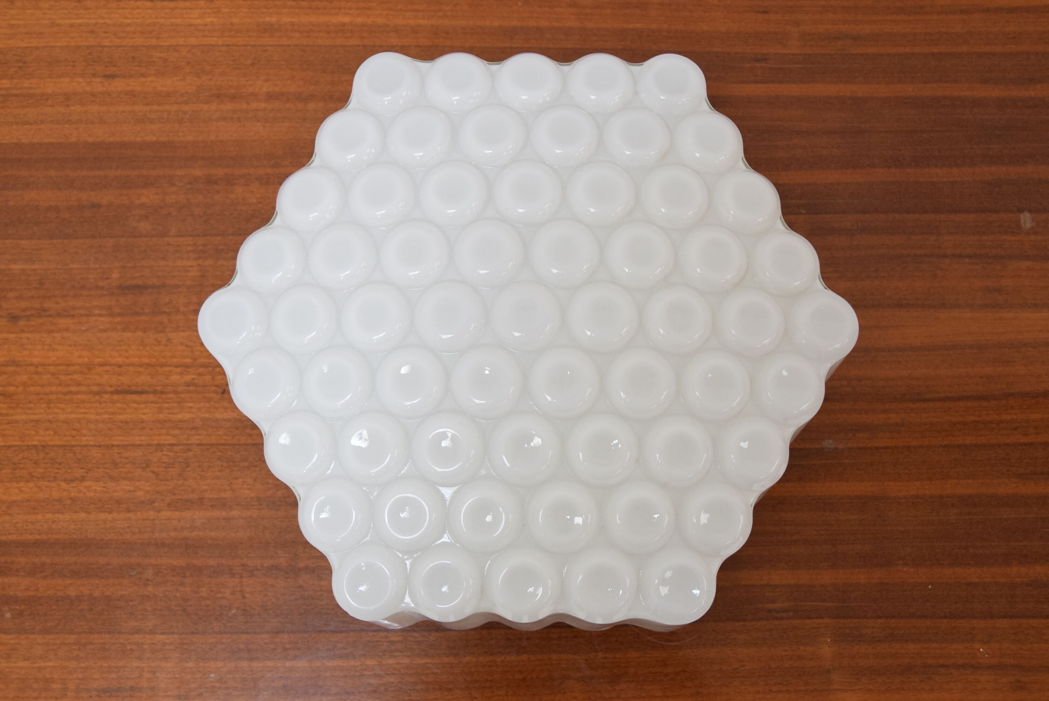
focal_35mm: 42
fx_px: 1225
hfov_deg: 46.4
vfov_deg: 31.9
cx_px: 524
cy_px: 350
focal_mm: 28
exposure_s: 1/125
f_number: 5.6
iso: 1600
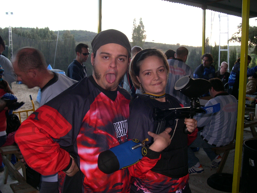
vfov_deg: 37.7
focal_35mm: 38
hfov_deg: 49.0
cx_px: 128
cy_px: 96
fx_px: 282
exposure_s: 1/30
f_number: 7.6
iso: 203
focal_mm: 8
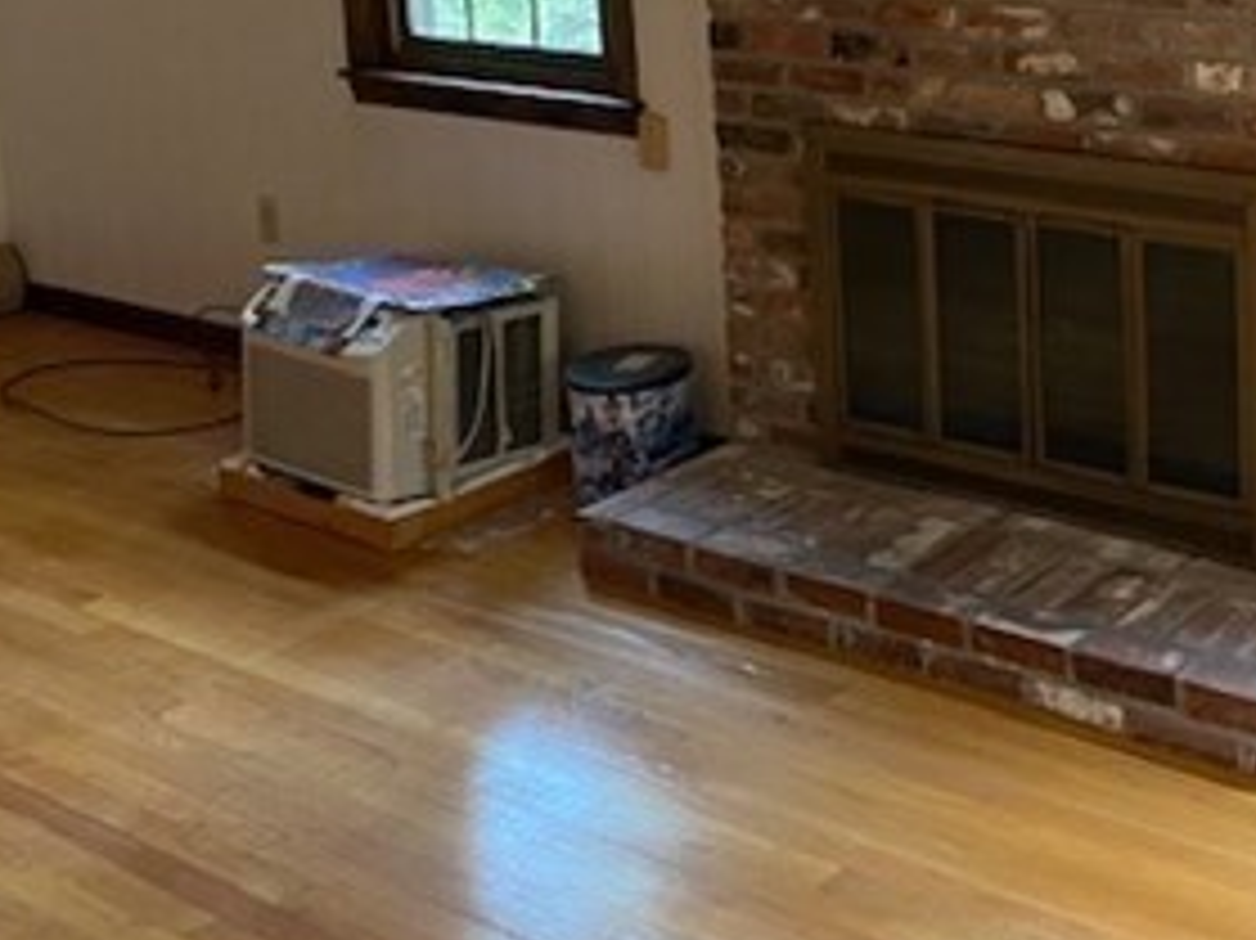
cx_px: 1166
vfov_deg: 25.0
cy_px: 31
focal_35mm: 56
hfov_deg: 32.4
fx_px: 2031
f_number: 1.8
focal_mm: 4.25
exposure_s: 1/40
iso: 500
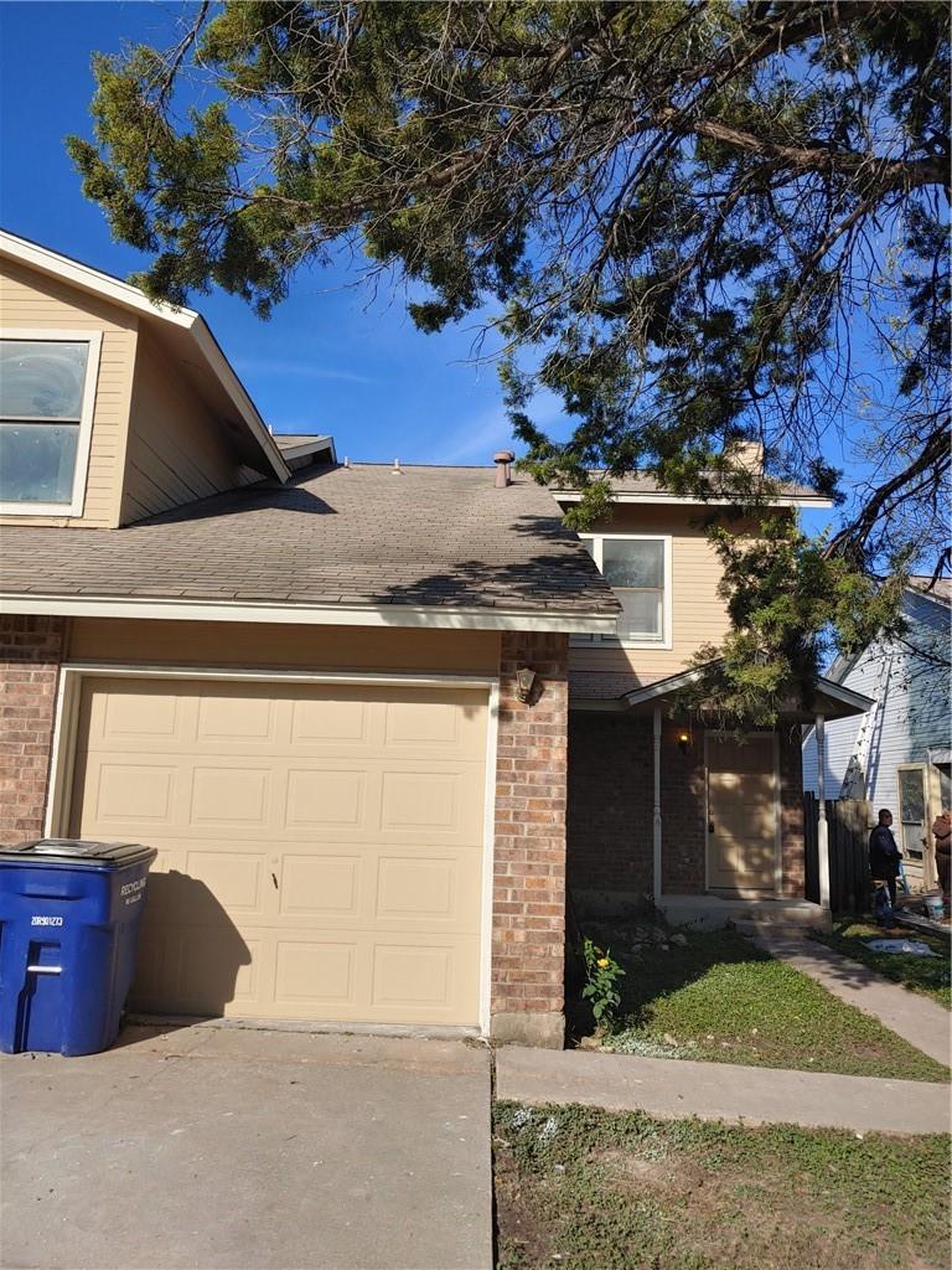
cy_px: 635
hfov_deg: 54.9
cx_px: 476
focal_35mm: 25
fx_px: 917
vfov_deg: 69.4
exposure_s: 1/3030
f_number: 1.5
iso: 50
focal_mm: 4.23
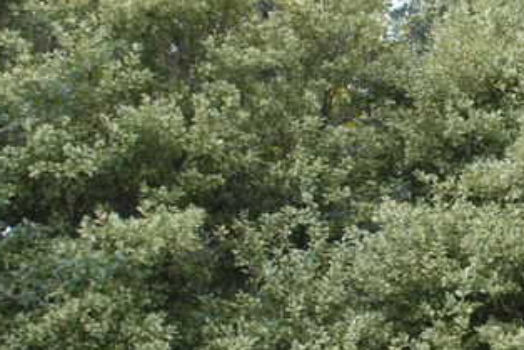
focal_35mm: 137
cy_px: 236
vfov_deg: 10.0
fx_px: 1996
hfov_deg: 14.5
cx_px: 622
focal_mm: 28
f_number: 5.6
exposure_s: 1/125
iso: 400
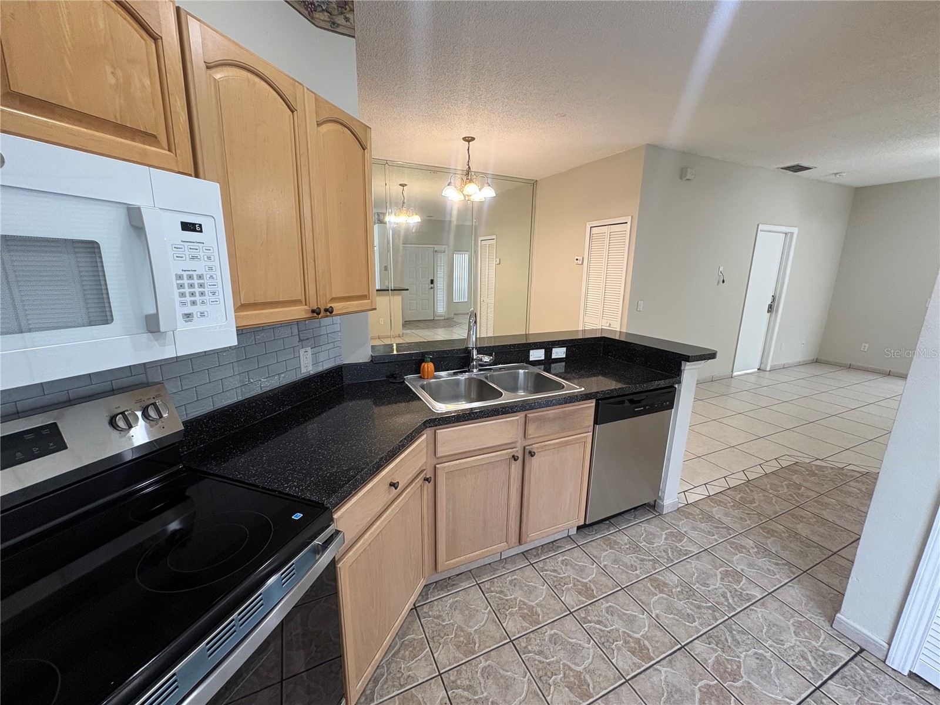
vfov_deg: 85.7
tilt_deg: -12.7
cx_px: 470
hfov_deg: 102.1
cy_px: 352
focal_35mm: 14
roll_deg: -0.4
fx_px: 380
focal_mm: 2.22
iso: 200
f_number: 2.2
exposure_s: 1/60
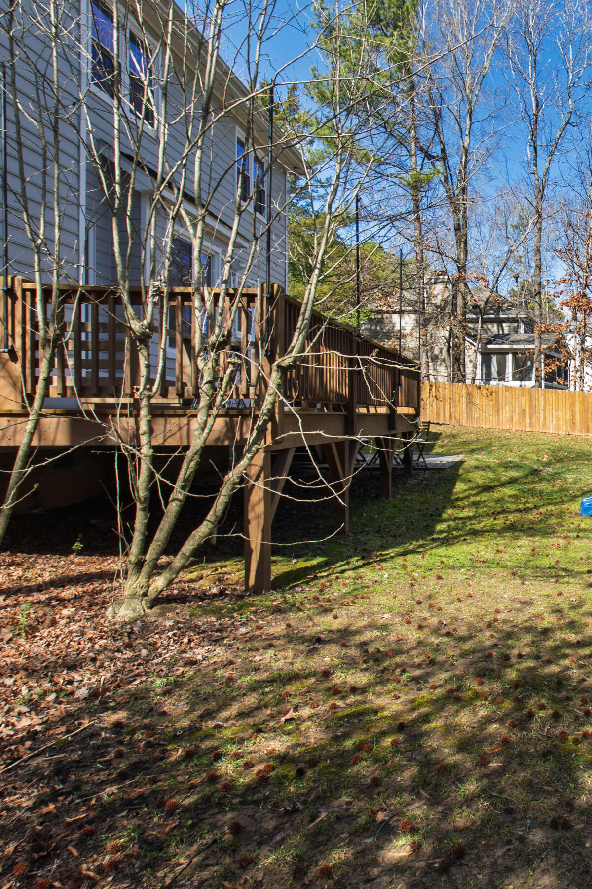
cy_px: 401
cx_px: 605
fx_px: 617
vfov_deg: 71.3
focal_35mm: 25
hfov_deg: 43.2
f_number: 8
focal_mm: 10
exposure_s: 1/125
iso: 100
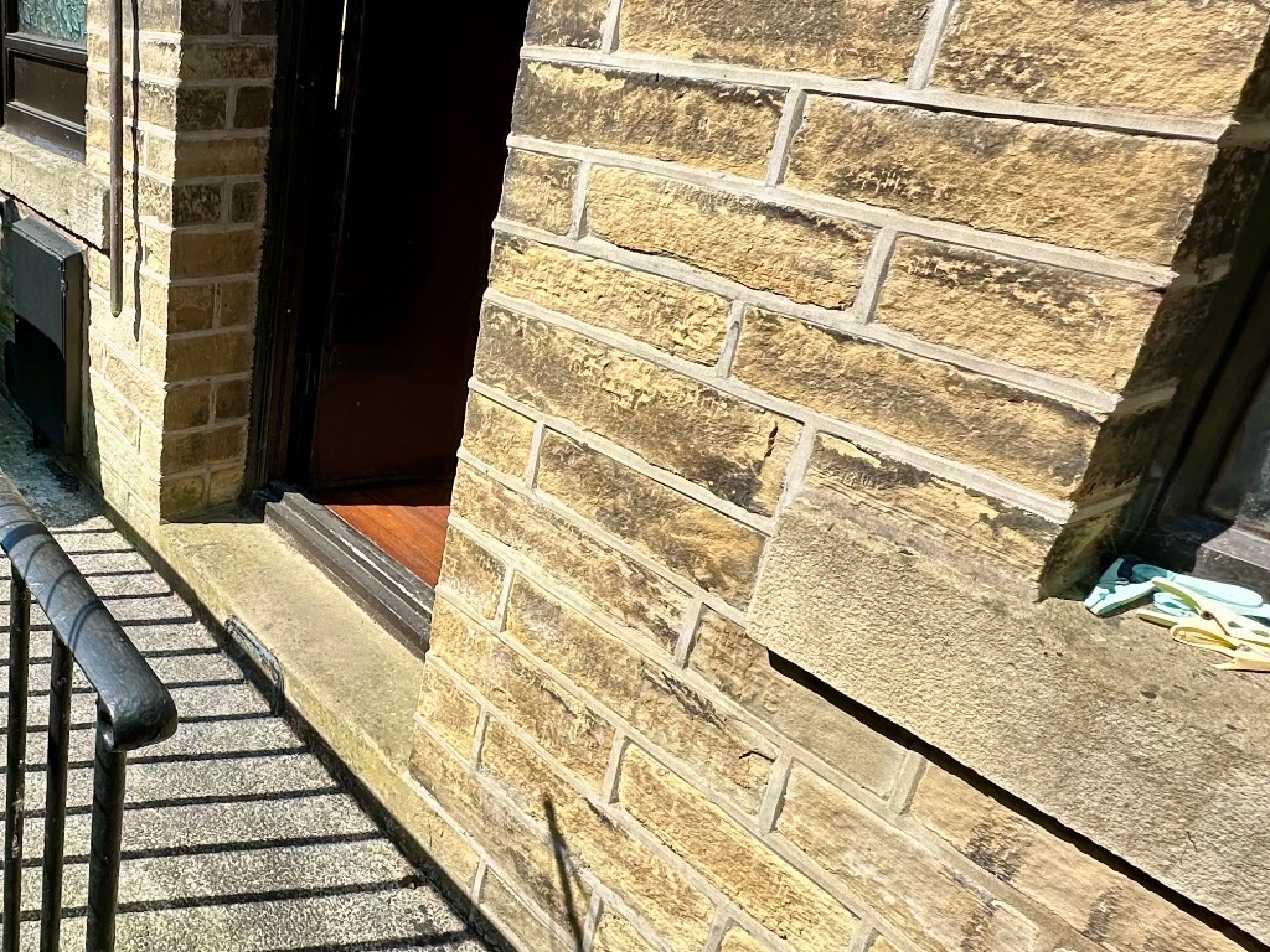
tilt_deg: -20.9
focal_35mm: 28
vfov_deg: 49.4
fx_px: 1027
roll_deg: -2.9
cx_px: 169
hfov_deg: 56.3
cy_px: 378
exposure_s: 1/1233
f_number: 2.2
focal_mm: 2.22
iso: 40
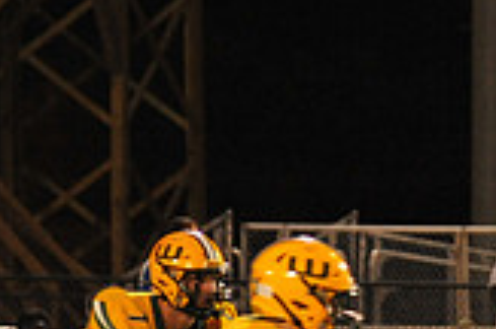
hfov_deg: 2.9
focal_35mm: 713
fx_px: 9804
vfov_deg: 1.9
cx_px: 852
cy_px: 430
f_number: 5
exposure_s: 1/160
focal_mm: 200
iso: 3200
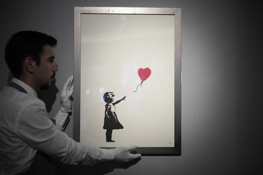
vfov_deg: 22.6
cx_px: 124
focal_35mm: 60
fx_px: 438
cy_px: 90
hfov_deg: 33.4
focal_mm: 55
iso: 4000
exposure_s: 1/6400
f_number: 1.8
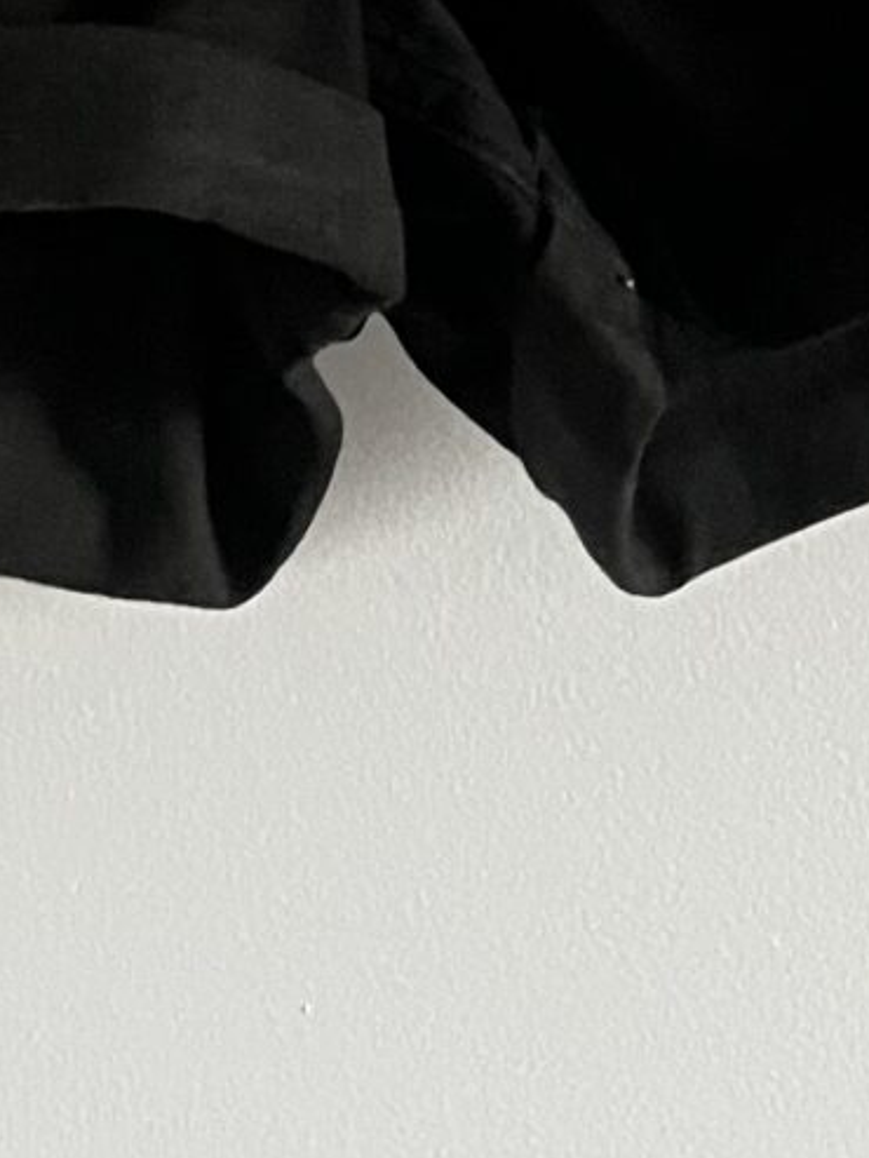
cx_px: 413
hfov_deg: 13.7
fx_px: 3613
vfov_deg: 16.0
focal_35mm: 108
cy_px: -796
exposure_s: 1/57
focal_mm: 5.1
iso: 500
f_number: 1.6
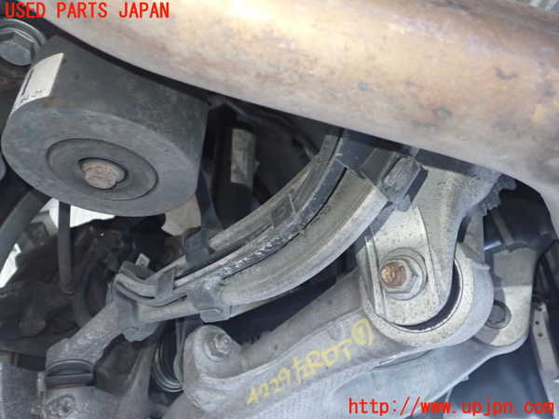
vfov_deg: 46.8
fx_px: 484
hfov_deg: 60.0
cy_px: 210
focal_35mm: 30
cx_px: 280
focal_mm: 5.4
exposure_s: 1/30
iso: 640
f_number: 2.3
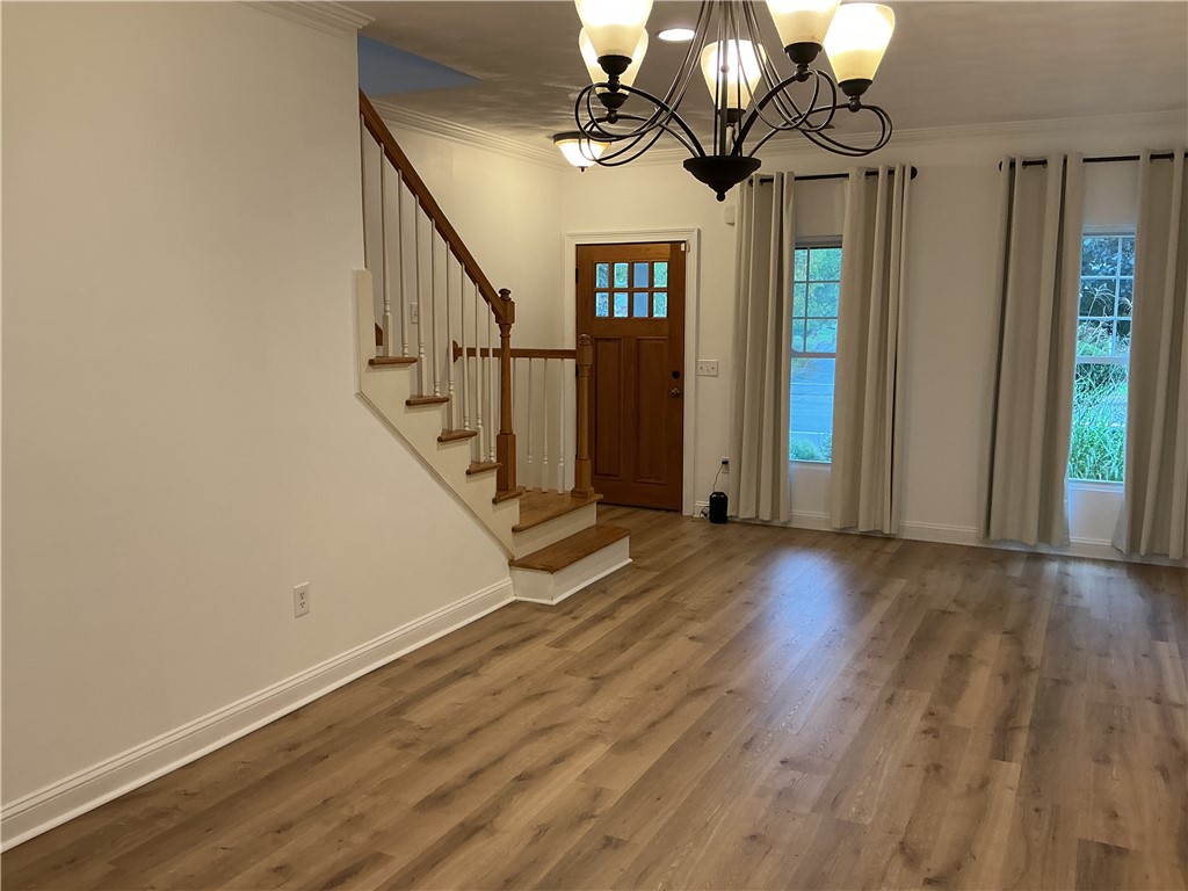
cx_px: 594
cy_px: 446
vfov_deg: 48.2
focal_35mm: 29
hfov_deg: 61.7
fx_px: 995
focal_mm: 3
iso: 80
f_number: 1.8
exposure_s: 1/60
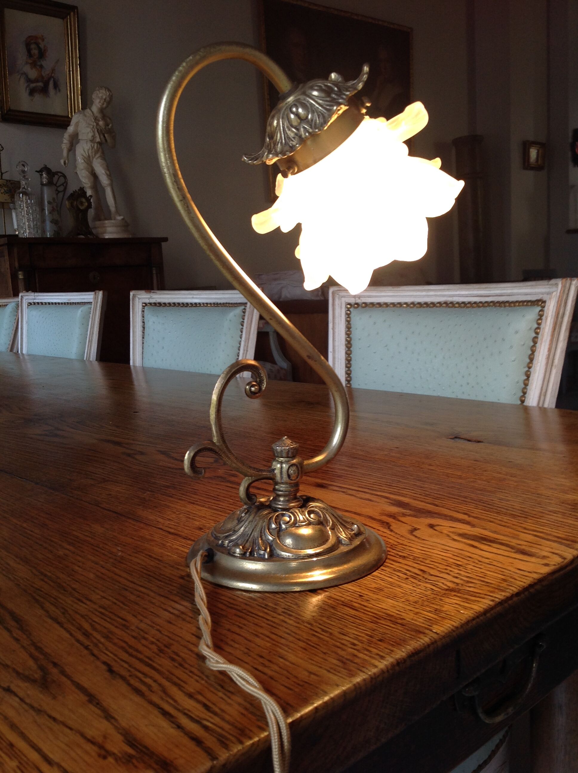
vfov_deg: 52.7
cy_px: 386
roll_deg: +4.0
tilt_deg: -7.5
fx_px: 781
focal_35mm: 35
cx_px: 289
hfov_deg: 40.6
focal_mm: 4.28
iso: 64
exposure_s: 1/60
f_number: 2.4
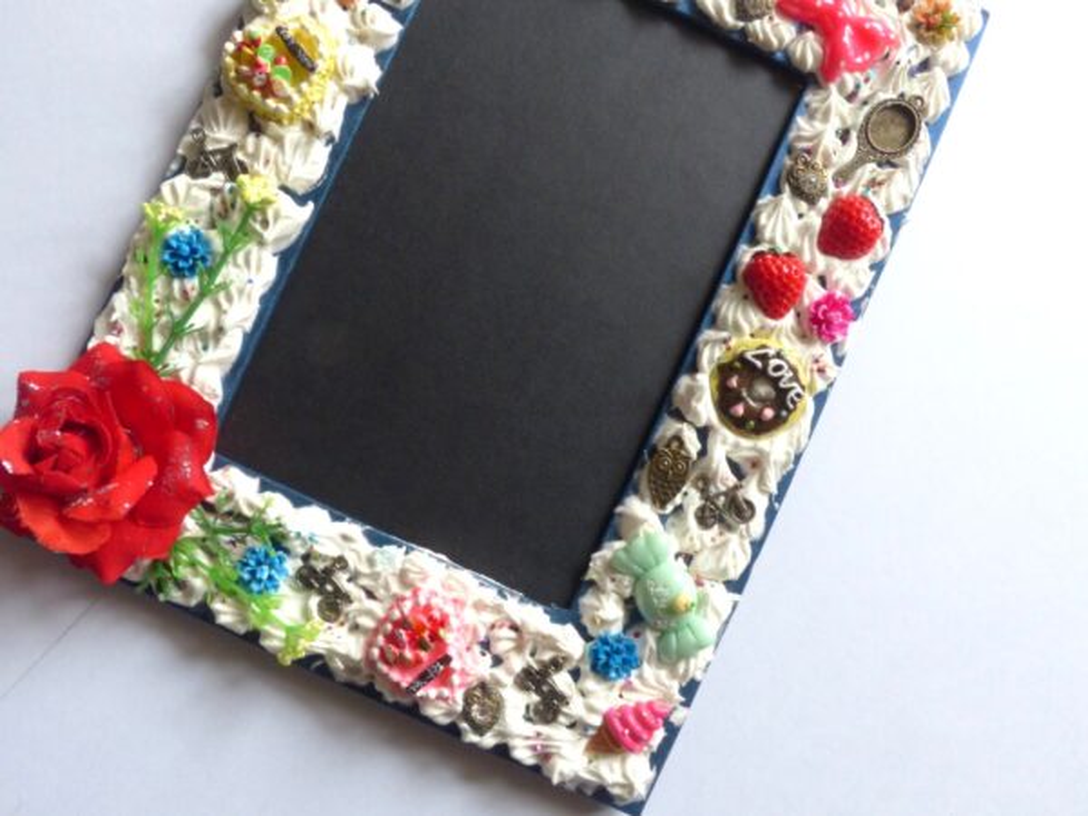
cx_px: 544
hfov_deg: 61.7
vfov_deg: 48.2
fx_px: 911
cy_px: 408
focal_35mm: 29
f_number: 6.3
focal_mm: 5.2
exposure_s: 1/60
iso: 200
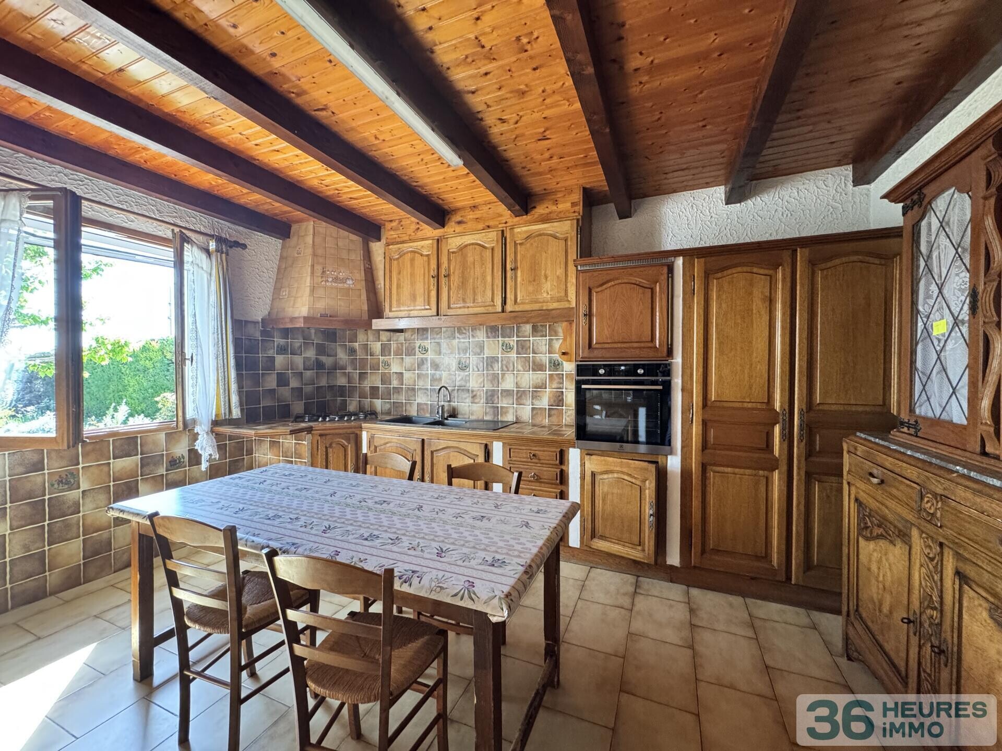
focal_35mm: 14
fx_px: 405
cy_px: 376
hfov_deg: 102.1
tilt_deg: -1.0
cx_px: 501
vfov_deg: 85.7
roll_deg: +0.3
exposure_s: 1/99
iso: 320
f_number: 2.2
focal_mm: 2.22
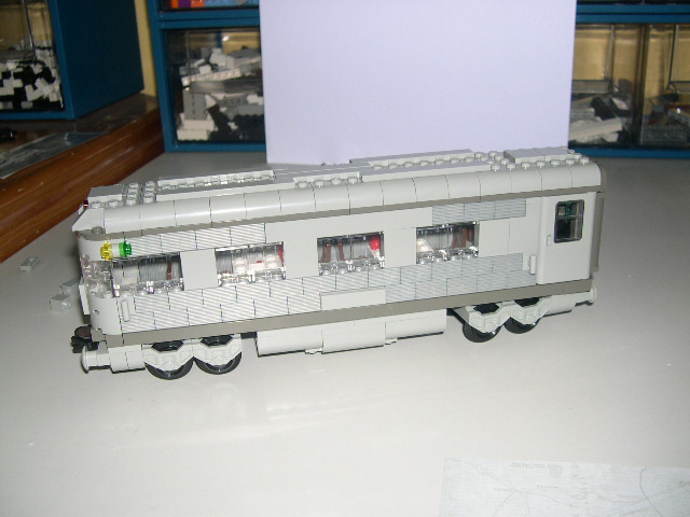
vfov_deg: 37.7
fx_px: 757
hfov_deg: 49.0
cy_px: 258
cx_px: 345
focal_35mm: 38
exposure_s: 1/60
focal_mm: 8
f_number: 2.8
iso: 100
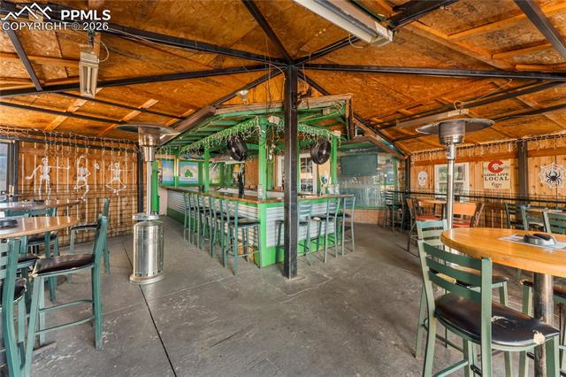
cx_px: 283
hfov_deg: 104.3
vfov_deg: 81.1
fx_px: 220
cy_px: 188
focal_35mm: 14
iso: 800
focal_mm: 14
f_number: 8
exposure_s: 1/160
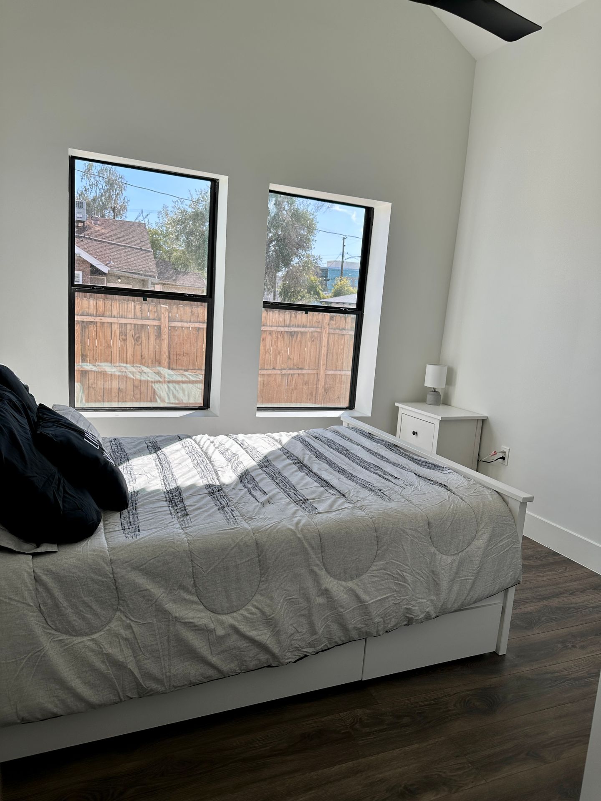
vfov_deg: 71.6
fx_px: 556
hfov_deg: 56.8
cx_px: 300
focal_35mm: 24
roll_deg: -3.9
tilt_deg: -9.7
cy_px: 400
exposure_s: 1/791
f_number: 1.78
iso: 80
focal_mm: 6.86
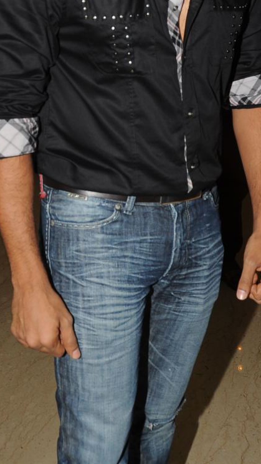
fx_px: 886
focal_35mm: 72
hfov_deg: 16.8
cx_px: 117
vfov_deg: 28.8
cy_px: 103
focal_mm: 32
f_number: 9
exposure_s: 1/125
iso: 200
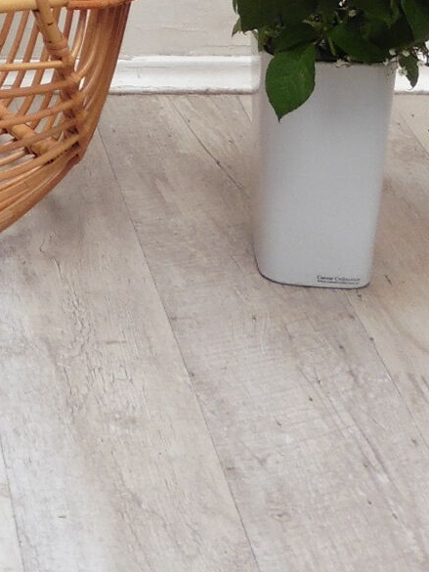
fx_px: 1734
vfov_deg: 16.6
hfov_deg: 13.3
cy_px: -353
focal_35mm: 105
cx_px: -226
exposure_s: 1/100
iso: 100
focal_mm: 5.4
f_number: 3.6
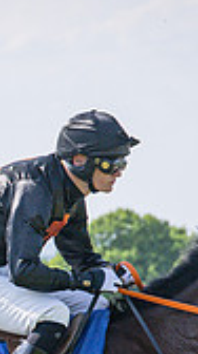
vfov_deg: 5.3
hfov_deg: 3.0
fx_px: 3842
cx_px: 25
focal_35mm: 410
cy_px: 419
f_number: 4
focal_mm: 70
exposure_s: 1/3200
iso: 400
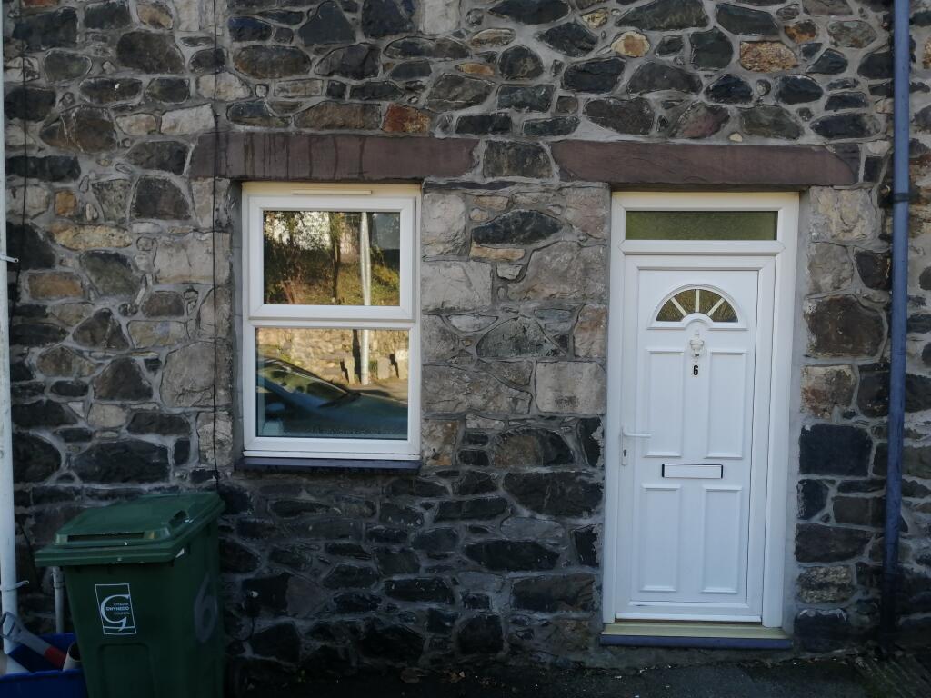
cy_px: 349
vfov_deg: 51.4
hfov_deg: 65.3
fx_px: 726
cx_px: 466
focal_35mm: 27
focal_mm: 3.96
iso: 50
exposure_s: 1/255
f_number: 1.8
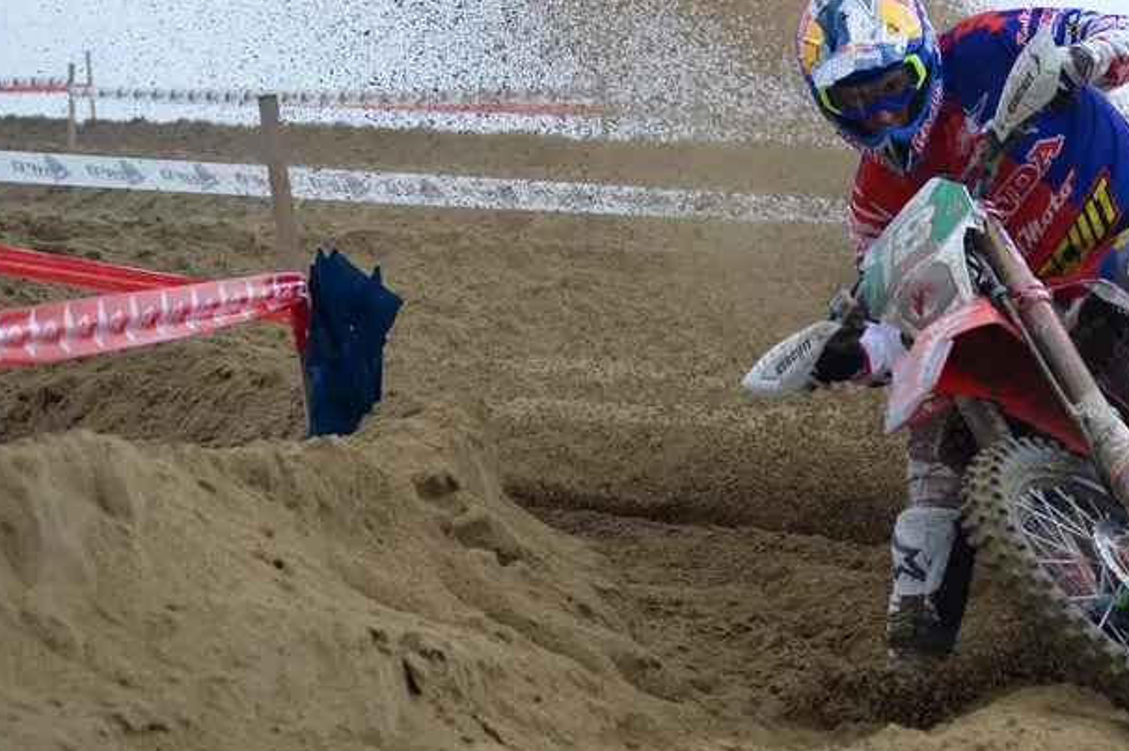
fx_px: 6706
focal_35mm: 214
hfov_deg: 9.6
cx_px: 946
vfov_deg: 6.4
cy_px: 162
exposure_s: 1/1000
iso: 400
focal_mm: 72
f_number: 5
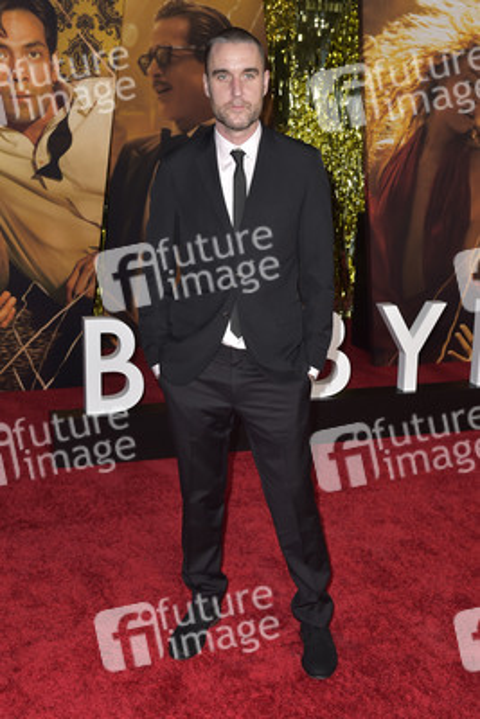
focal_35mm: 45
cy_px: 360
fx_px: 899
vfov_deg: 43.6
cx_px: 240
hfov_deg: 29.9
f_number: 6.3
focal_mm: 45
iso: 1250
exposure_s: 1/250
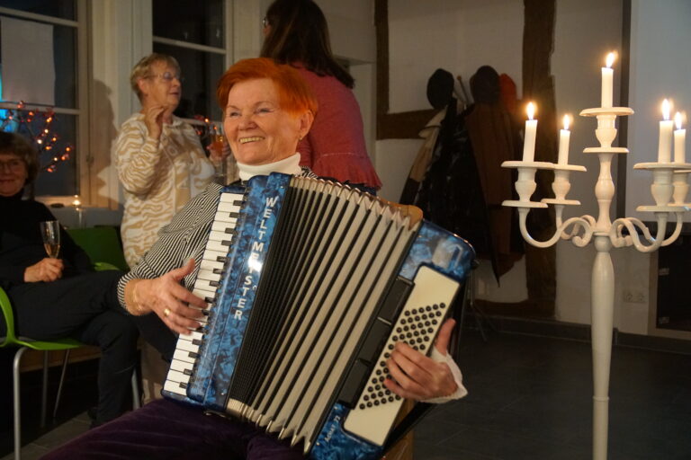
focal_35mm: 40
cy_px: 230
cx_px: 346
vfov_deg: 33.0
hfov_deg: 47.9
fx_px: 777
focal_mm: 27
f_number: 4
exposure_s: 1/45
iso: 6400
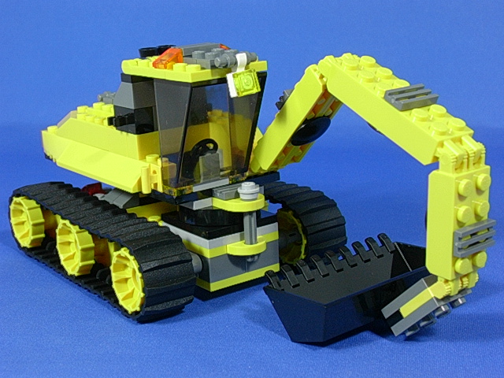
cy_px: 189
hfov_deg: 32.2
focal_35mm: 60
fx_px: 874
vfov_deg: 24.4
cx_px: 252
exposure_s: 1/9.7
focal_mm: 9
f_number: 3.4
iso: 70
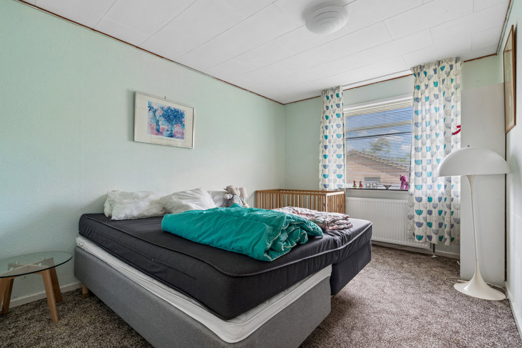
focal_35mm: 16
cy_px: 174
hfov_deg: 96.7
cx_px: 261
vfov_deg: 73.7
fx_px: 232
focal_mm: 16
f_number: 8
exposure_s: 1/10
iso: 400
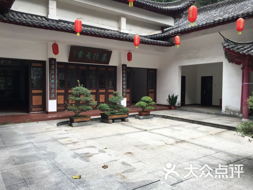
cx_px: 126
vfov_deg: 48.2
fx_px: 212
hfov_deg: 61.7
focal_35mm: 29
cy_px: 95
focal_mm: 4.15
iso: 25
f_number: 2.2
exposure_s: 1/211
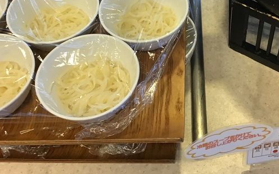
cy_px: 33
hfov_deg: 37.0
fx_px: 411
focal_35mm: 54
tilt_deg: -49.1
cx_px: 193
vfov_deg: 23.6
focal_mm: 3.3
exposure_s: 1/33
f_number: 2.4
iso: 80
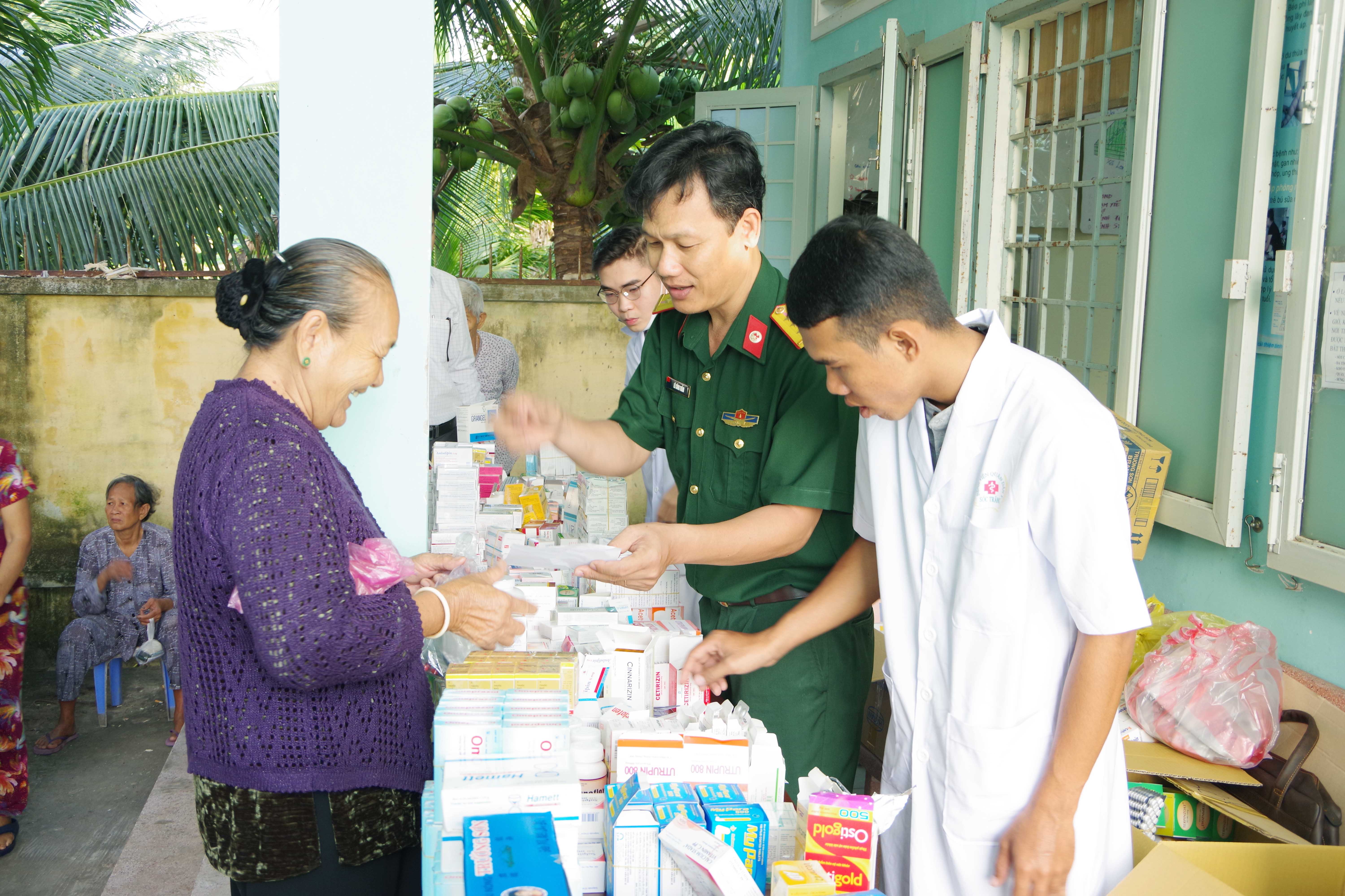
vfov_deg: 31.9
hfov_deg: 46.4
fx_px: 1569
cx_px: 672
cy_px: 448
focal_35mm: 42
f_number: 5.6
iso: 400
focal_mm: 28
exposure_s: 1/50
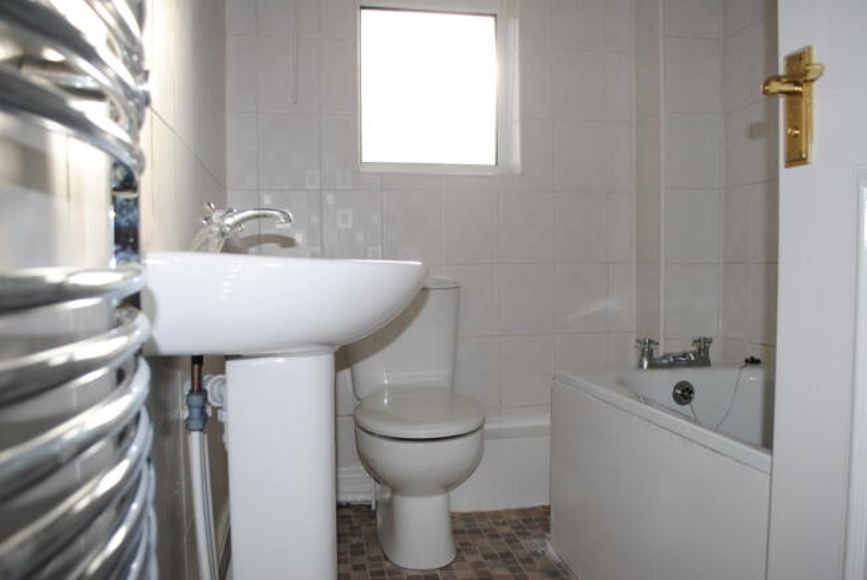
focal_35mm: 27
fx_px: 651
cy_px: 290
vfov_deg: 48.0
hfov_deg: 67.3
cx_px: 434
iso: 100
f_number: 4
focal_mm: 18
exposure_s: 1/200
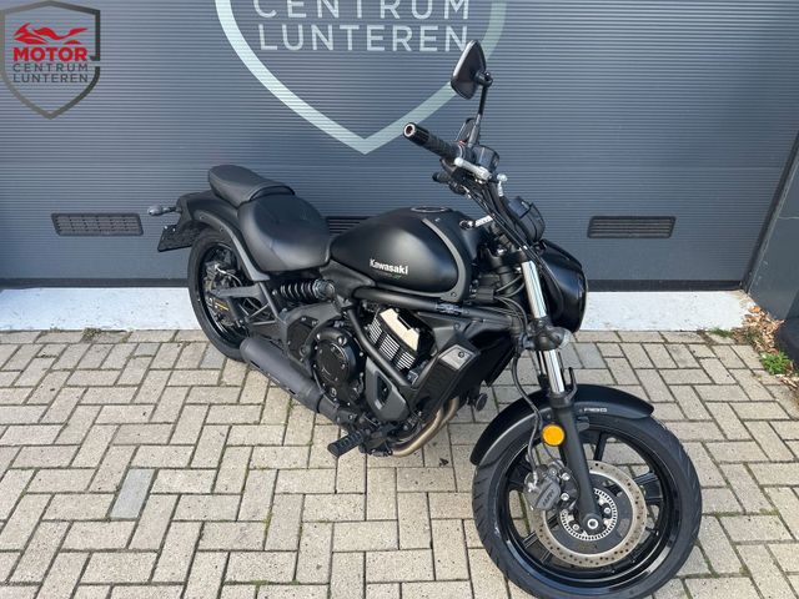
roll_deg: -0.6
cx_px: 400
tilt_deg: -31.0
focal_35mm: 24
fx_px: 554
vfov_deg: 56.8
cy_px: 300
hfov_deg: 71.6
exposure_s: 1/473
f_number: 1.78
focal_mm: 6.86
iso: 80
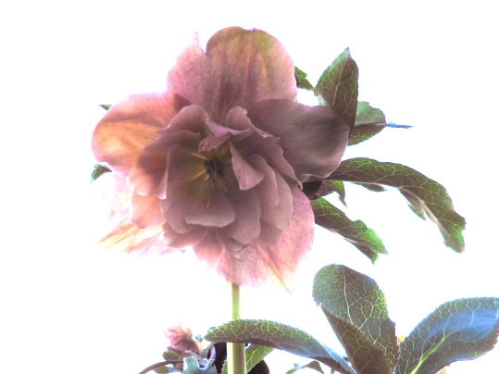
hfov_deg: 71.6
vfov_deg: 56.8
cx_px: 250
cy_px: 187
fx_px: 346
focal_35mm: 24
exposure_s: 1/500
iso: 100
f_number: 3.4
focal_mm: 4.3
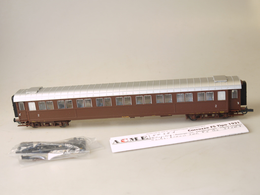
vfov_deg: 28.6
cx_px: 130
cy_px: 98
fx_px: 383
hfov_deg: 37.5
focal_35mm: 51
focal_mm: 18
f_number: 4.1
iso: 100
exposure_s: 1/80
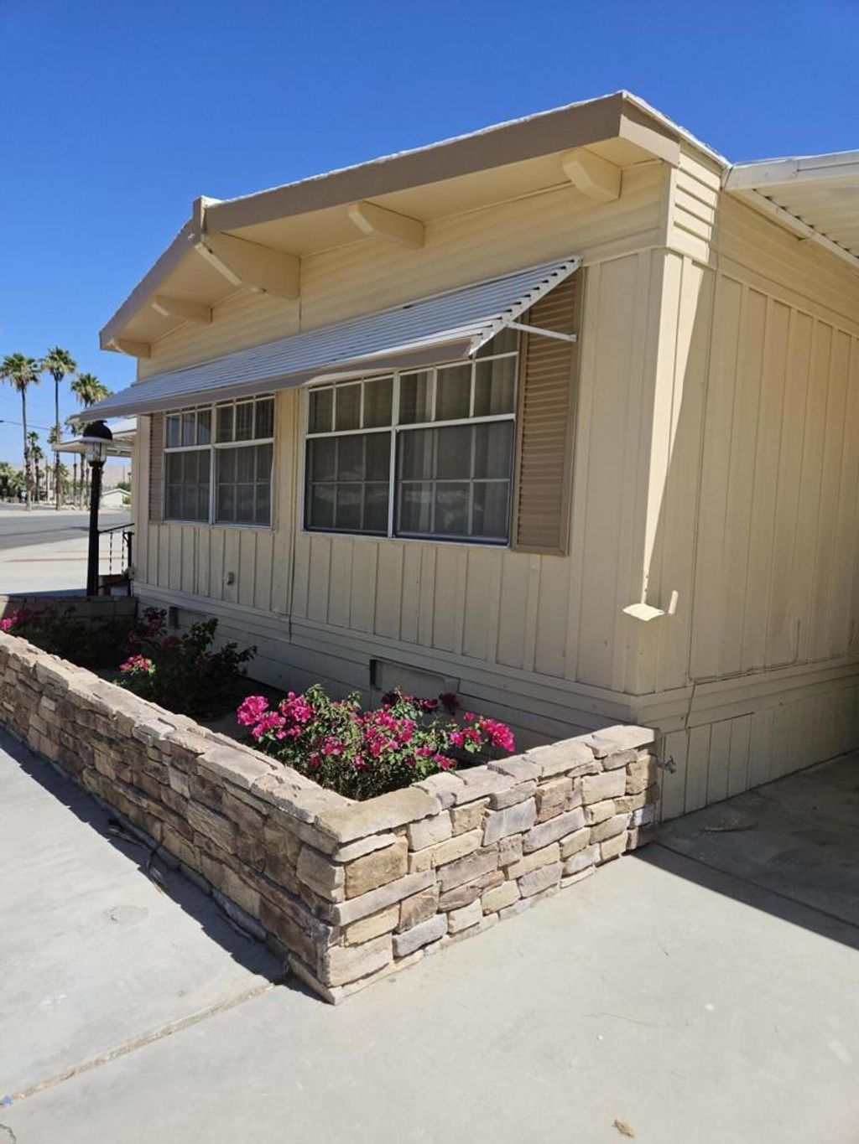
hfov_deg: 58.9
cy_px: 572
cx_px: 430
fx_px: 761
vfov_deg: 73.9
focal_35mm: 23
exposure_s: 1/1839
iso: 25
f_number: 1.8
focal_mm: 5.4
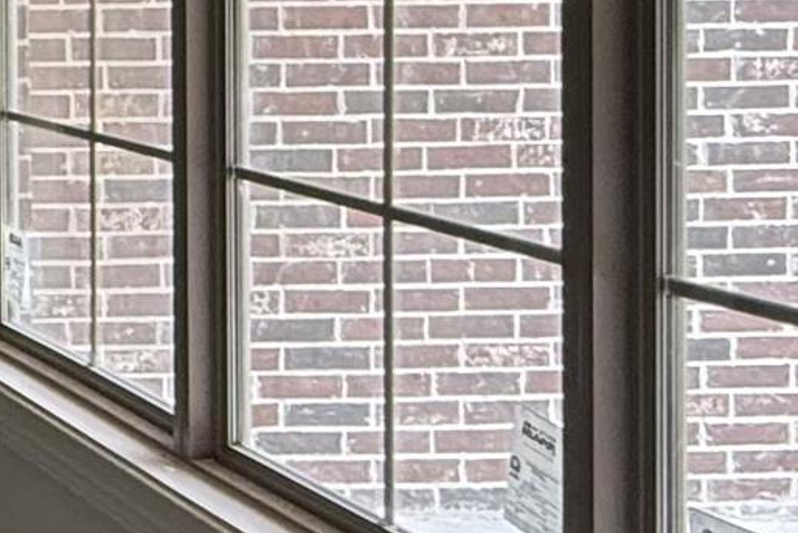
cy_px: -33
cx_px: -697
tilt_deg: -1.4
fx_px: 1929
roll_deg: +0.3
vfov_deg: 15.4
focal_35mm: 87
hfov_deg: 17.9
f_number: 2.2
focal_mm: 2.22
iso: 250
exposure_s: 1/99
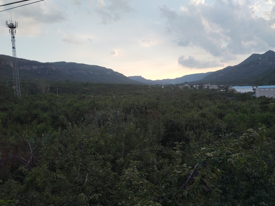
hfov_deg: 67.3
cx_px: 138
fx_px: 207
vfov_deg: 53.1
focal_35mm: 26
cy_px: 103
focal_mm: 4.75
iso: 100
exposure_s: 1/411
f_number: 1.8
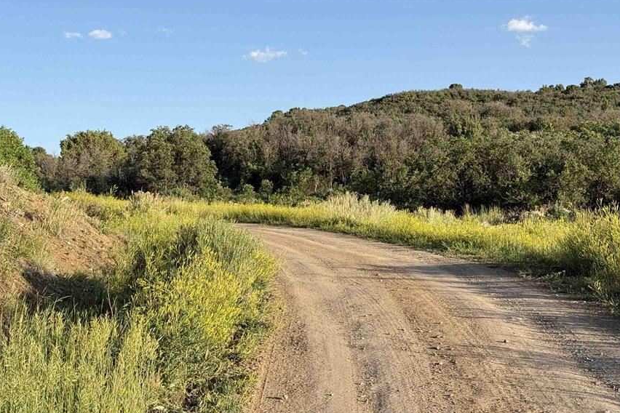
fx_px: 1033
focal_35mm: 60
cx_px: 322
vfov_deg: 22.6
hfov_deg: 33.4
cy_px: 223
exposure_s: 1/1575
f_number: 1.78
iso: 64
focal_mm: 6.76
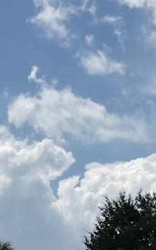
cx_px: 22
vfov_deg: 16.5
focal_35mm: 125
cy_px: 221
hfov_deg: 10.4
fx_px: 849
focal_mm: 3
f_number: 1.8
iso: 16
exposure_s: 1/4405
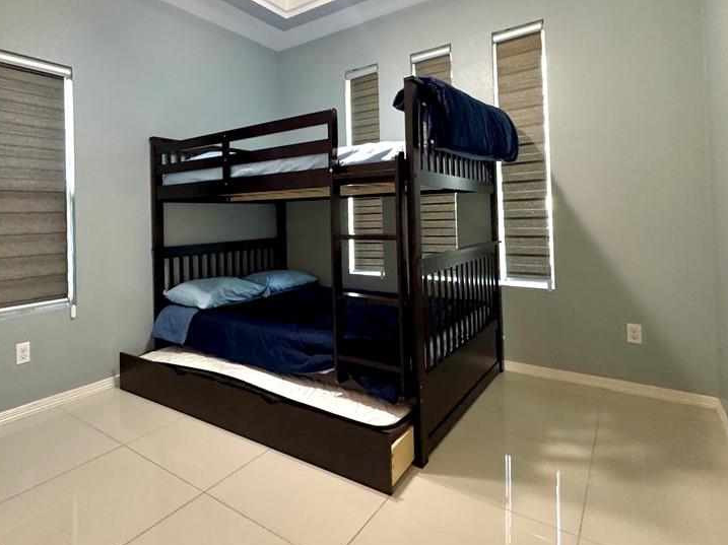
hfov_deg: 81.0
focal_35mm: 20
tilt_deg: +0.0
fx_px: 420
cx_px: 299
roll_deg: +3.0
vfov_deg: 65.1
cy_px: 210
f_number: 2.2
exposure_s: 1/60
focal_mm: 2.22
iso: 500
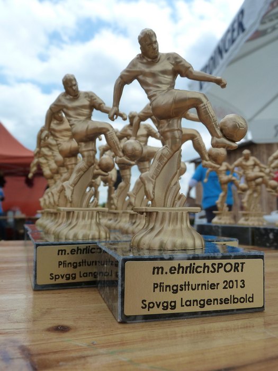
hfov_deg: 46.8
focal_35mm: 30
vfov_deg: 60.0
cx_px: 139
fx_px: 321
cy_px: 186
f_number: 5
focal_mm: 5
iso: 125
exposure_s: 1/500
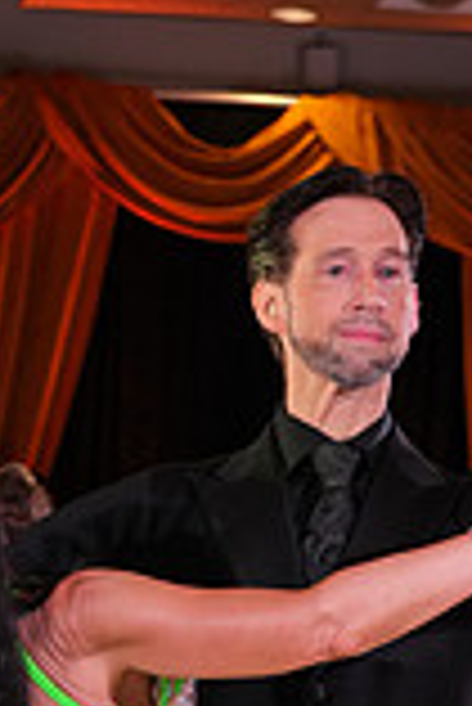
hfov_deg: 8.1
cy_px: 886
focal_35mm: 170
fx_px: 3336
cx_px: 92
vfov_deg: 11.8
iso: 1250
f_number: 4.5
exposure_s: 1/200
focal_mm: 46
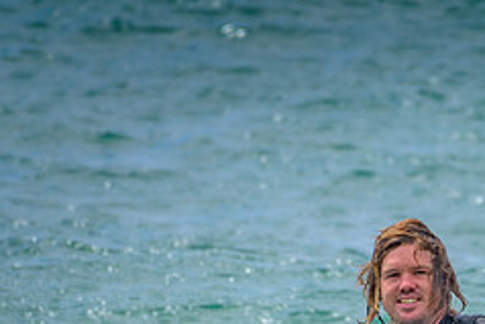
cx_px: 479
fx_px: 20152
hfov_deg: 1.4
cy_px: 299
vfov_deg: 0.9
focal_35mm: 1495
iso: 220
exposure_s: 1/2000
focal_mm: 500
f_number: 5.6
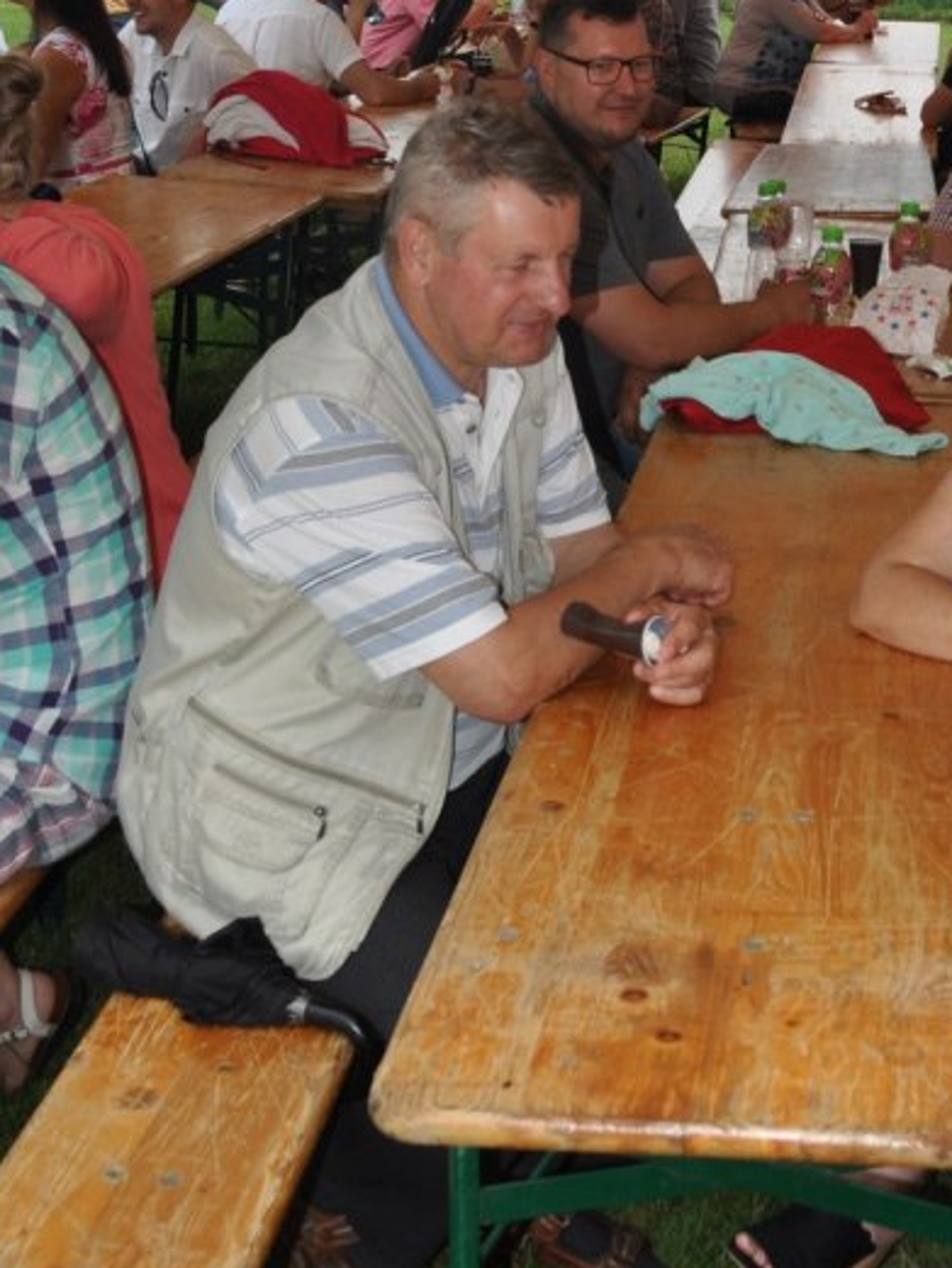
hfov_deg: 19.9
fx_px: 2676
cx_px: 827
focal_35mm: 73
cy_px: 123
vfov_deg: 25.8
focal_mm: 22
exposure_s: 1/200
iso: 200
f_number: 8
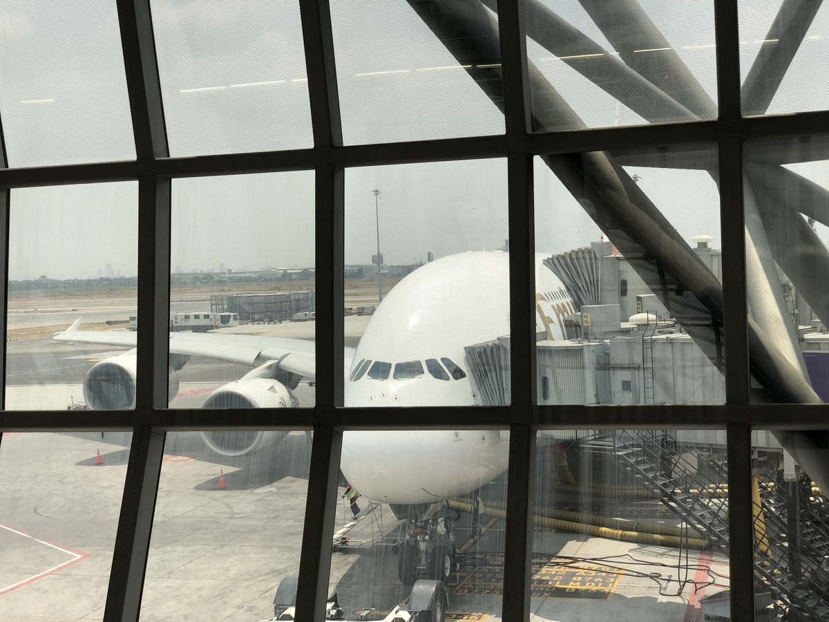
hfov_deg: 36.8
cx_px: 414
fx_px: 1245
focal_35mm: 52
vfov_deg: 28.0
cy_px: 311
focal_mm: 6
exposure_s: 1/233
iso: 16
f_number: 2.4
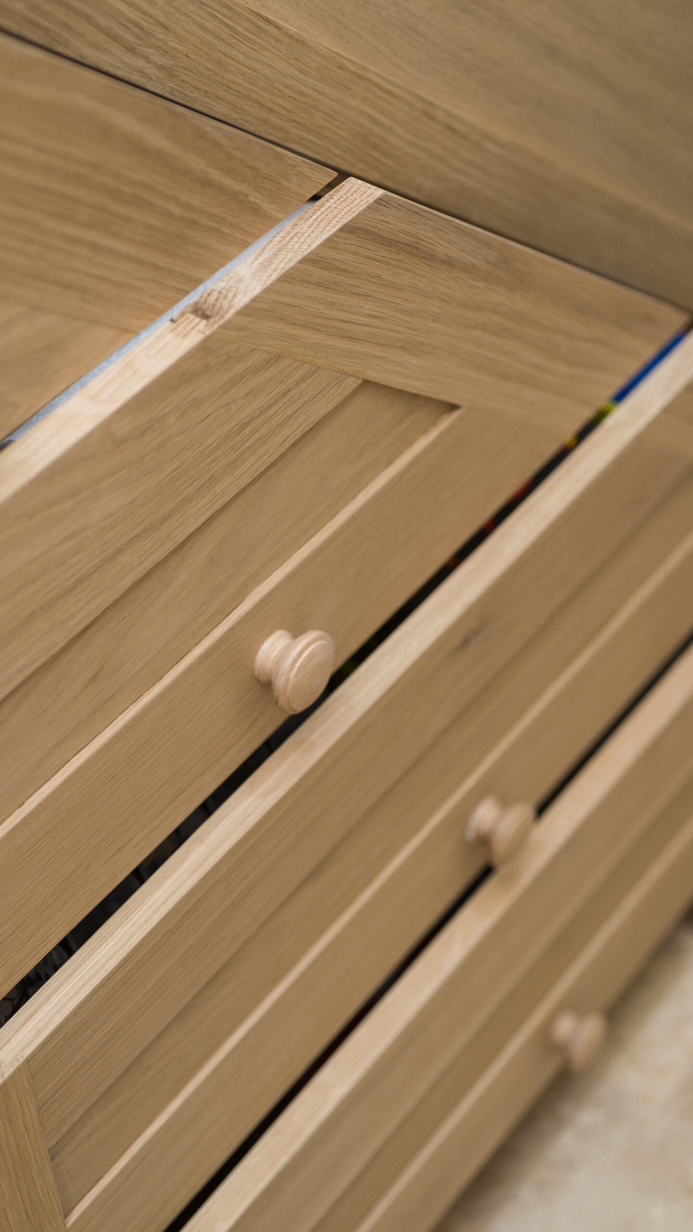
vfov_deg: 33.3
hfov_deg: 19.1
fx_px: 2058
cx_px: 307
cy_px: 616
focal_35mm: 63
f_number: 4
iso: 250
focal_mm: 60
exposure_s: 1/200
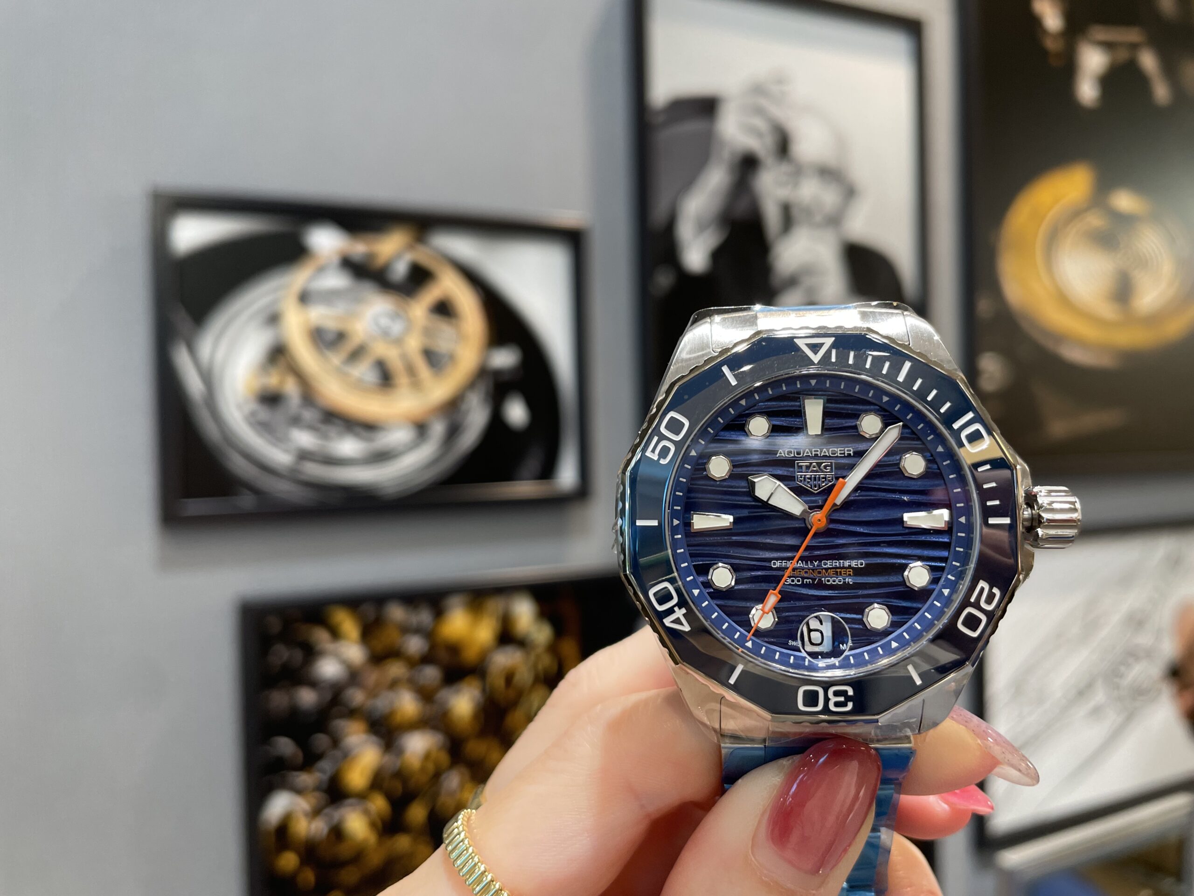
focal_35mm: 26
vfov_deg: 53.1
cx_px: 597
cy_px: 448
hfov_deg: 67.3
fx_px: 897
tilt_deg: +0.1
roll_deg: +1.8
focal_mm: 4.2
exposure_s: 1/120
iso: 125
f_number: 1.6
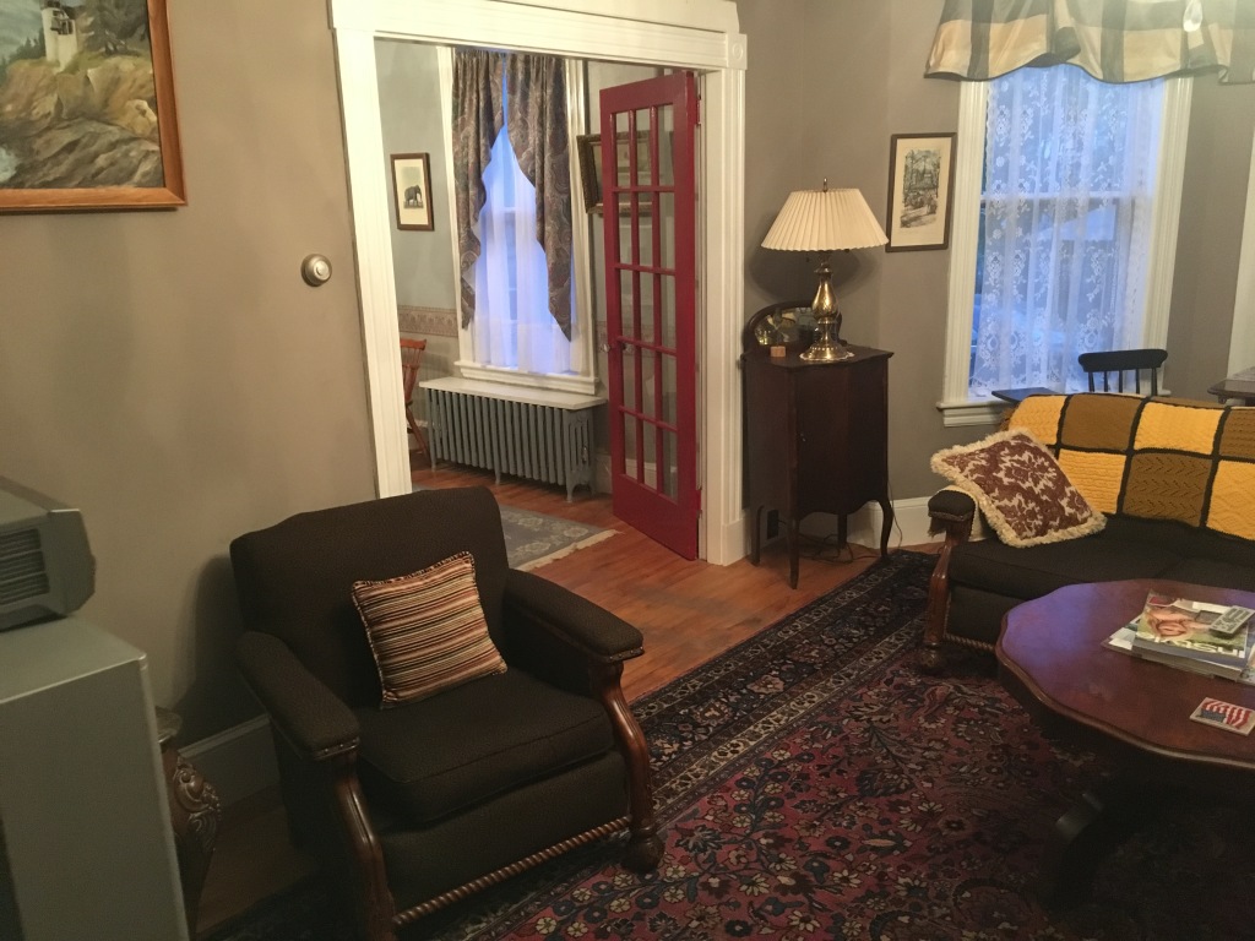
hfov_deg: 61.7
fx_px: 1051
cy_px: 470
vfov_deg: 48.2
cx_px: 628
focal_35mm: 29
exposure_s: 1/15
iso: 320
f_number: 2.2
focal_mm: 4.15
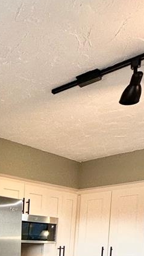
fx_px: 292
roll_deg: -1.8
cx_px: -113
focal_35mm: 43
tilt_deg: -3.8
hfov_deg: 20.2
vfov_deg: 40.3
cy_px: 267
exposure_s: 1/120
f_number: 2.2
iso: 125
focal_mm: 2.22
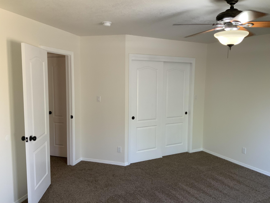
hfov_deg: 61.7
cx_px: 135
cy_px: 102
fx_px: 226
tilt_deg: -6.6
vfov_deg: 48.2
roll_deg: -0.3
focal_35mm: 29
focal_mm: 3
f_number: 1.8
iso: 64
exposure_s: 1/60
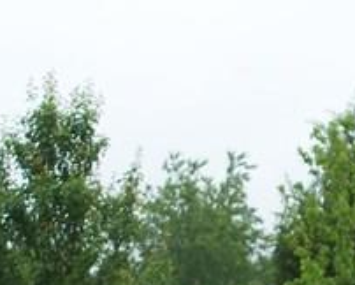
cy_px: 334
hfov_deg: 10.7
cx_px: 378
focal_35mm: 178
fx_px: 1872
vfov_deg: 8.6
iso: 64
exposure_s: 1/250
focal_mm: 7.54
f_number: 2.8
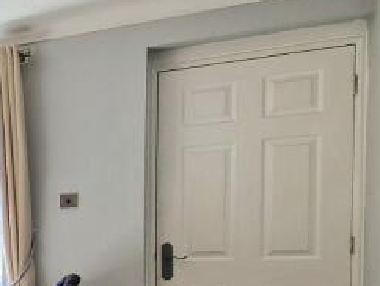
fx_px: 604
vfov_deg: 25.4
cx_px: -306
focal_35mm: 55
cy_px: 283
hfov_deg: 21.8
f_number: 2.2
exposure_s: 1/50
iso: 64
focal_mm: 2.2
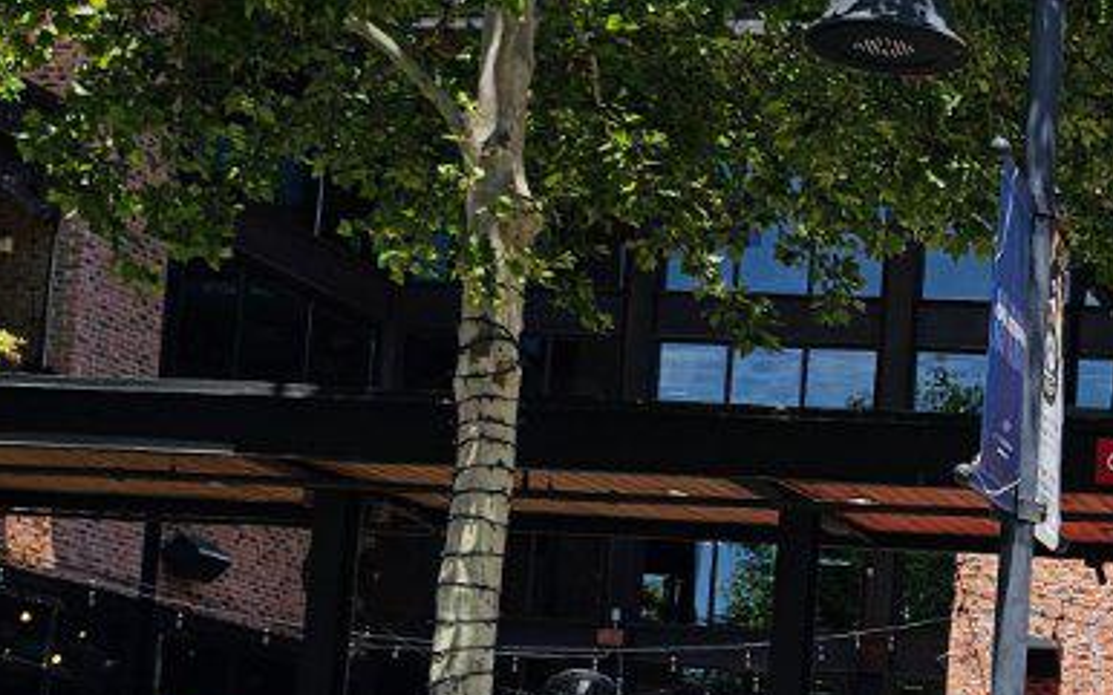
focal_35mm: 97
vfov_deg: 13.0
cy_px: 920
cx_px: 1398
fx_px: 2941
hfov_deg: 19.9
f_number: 1.7
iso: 10
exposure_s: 1/790
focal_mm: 6.3
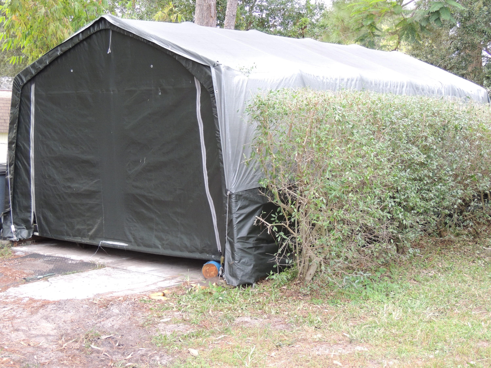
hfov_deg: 34.9
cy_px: 184
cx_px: 246
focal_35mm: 55
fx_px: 780
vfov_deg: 26.6
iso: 360
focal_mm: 9.8
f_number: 3.7
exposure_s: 1/60
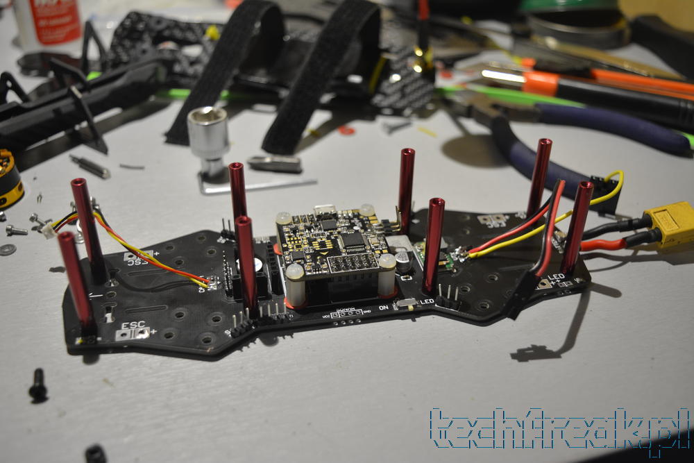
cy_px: 232
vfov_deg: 35.5
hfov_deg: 51.3
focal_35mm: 38
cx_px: 347
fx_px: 723
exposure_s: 1/60
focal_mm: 25
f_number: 4
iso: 450
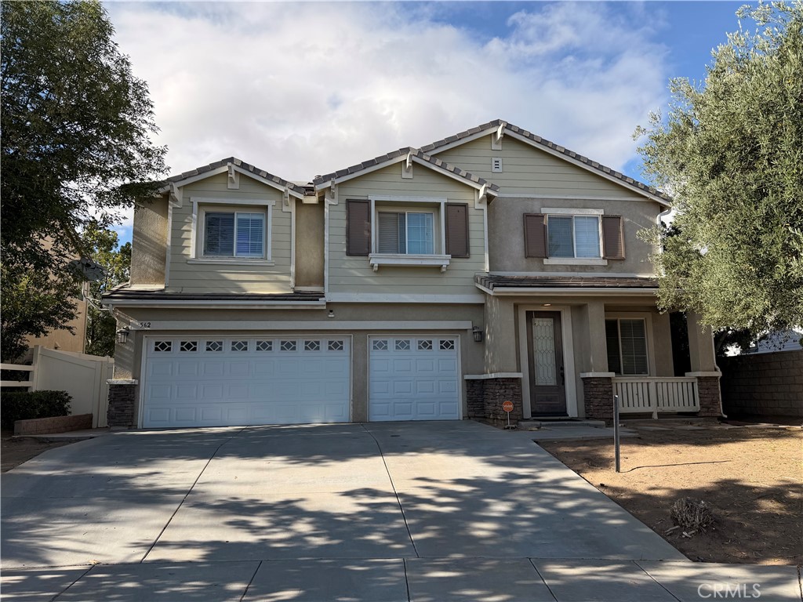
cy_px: 301
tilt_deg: +9.4
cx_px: 402
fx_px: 557
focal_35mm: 24
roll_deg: +0.9
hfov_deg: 71.6
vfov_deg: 56.8
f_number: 1.78
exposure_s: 1/3584
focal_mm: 6.76
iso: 80
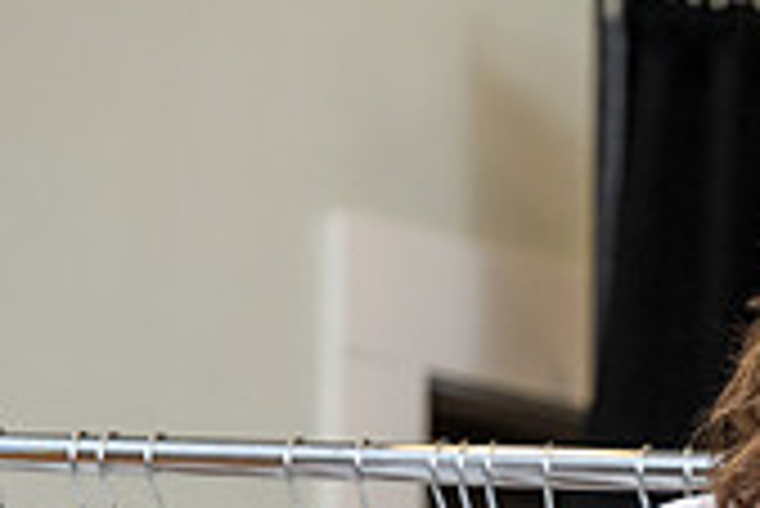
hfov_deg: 4.6
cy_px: 834
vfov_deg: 3.1
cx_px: 980
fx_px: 9423
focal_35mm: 446
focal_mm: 130
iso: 1600
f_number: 3.5
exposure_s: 1/200
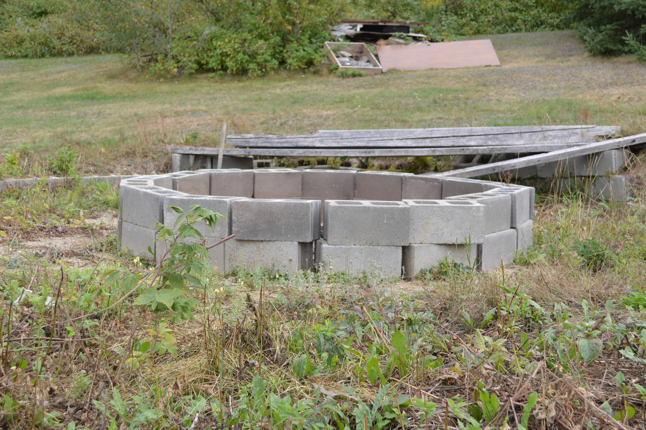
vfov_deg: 28.0
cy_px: 215
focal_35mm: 48
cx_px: 323
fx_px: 860
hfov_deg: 41.1
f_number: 5.6
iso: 160
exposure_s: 1/125
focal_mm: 32
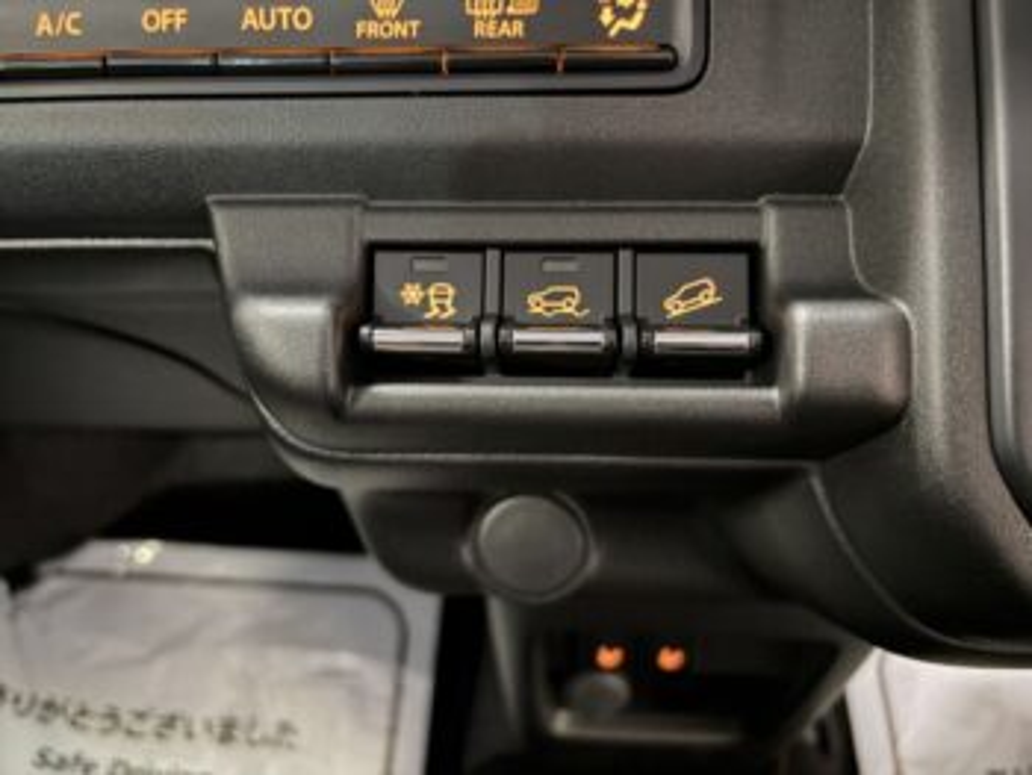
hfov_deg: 67.3
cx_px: 516
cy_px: 388
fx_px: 776
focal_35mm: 26
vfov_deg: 53.1
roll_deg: +1.1
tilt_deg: -36.0
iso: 1250
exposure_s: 1/9
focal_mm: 5.96
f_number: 1.6
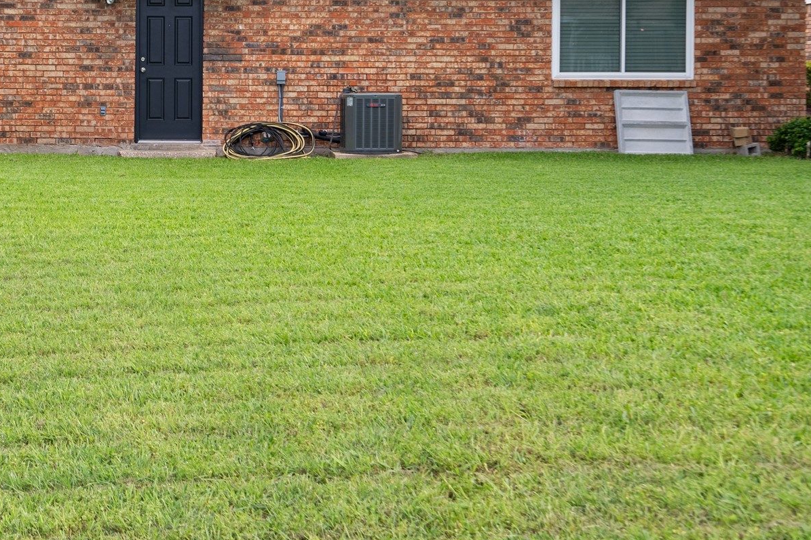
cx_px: 219
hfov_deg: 32.9
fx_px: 1351
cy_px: 110
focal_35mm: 60
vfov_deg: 22.3
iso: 800
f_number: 7.1
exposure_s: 1/30
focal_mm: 33
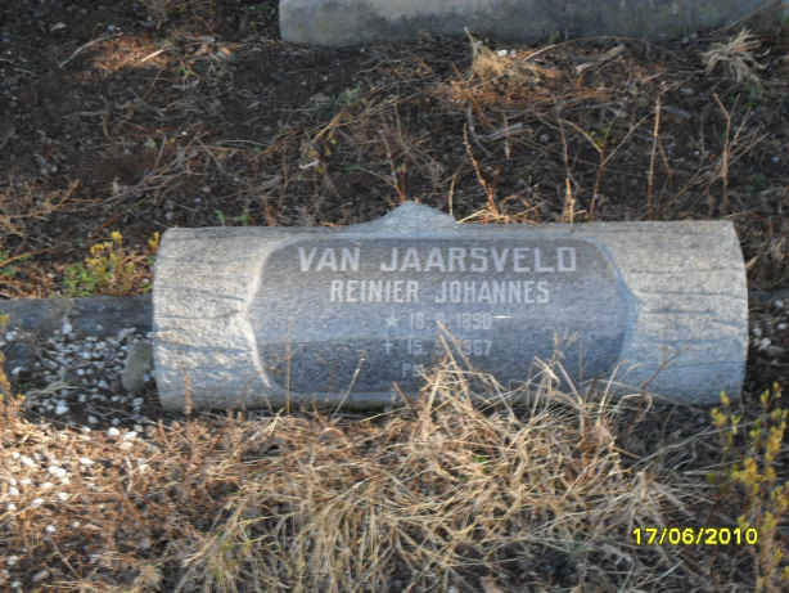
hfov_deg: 30.7
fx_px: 1437
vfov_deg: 23.3
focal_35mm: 63
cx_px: 394
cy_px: 296
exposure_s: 1/60
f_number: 5.6
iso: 200
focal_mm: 11.2
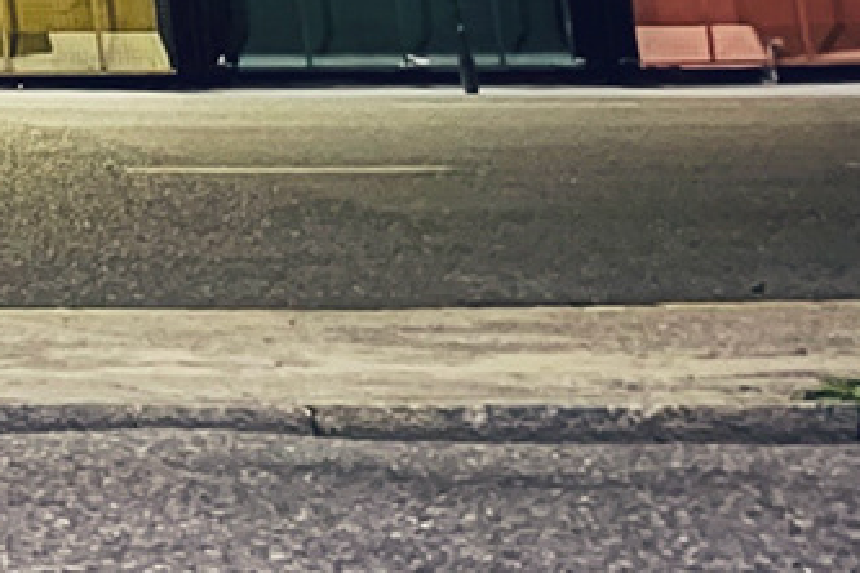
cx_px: -1506
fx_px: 3726
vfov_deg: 8.0
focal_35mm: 156
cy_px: -872
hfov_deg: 10.4
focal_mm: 4.2
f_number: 1.6
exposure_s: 1/20
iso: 1000
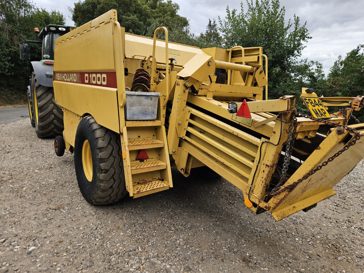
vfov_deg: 58.9
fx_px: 242
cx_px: 182
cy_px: 136
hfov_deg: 73.9
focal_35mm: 23
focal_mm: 5.4
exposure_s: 1/816
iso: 25
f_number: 1.8
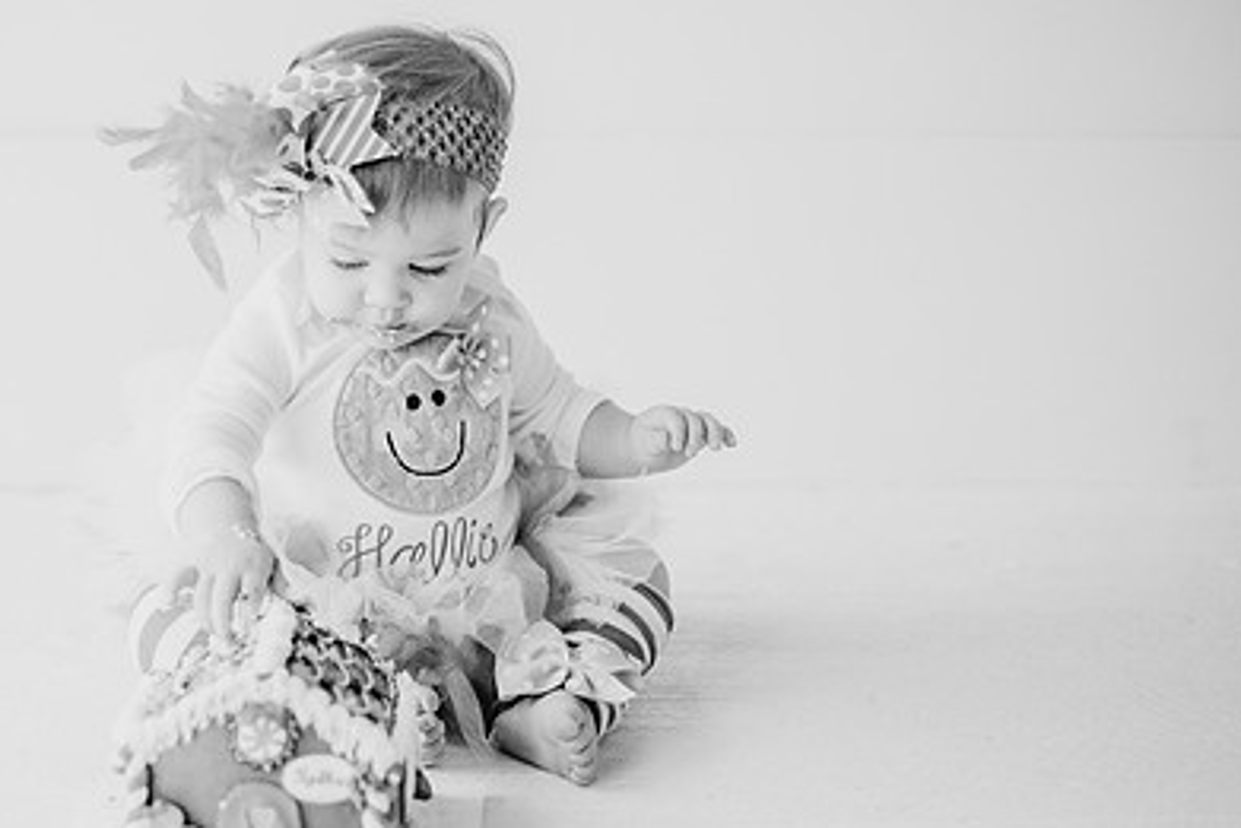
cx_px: 352
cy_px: 436
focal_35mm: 75
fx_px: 2586
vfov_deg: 18.2
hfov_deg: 26.7
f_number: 1.8
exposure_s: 1/640
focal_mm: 50
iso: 640
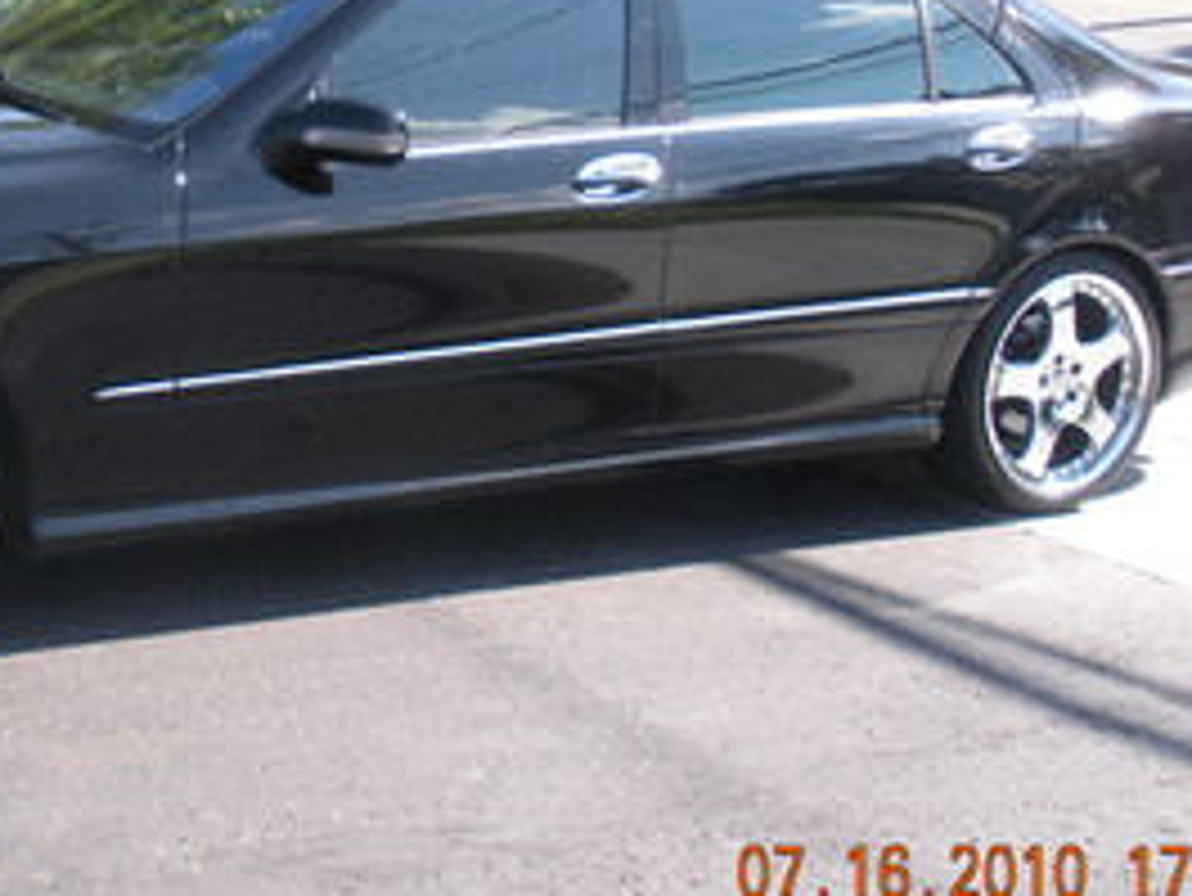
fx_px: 2343
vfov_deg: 21.4
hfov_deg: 28.2
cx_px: 306
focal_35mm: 68
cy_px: 205
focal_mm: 6.3
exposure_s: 1/117
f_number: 3.5
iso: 64
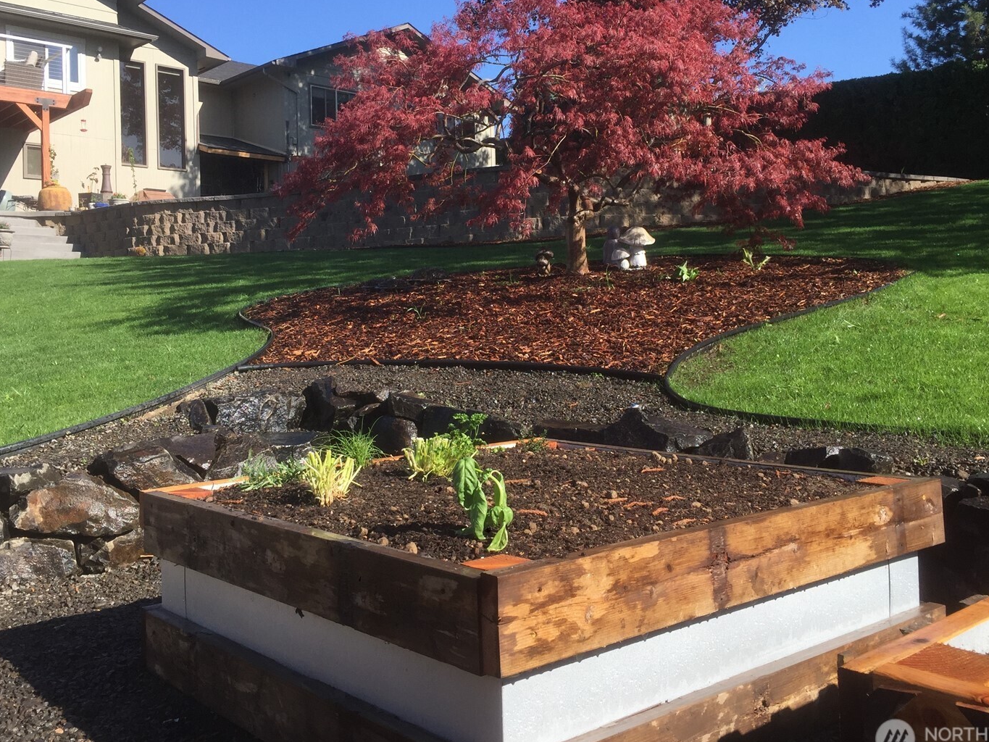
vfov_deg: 41.7
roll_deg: +0.0
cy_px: 333
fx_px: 971
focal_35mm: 34
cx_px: 484
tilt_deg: +2.1
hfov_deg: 53.9
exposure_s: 1/964
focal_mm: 4.15
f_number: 2.2
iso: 32
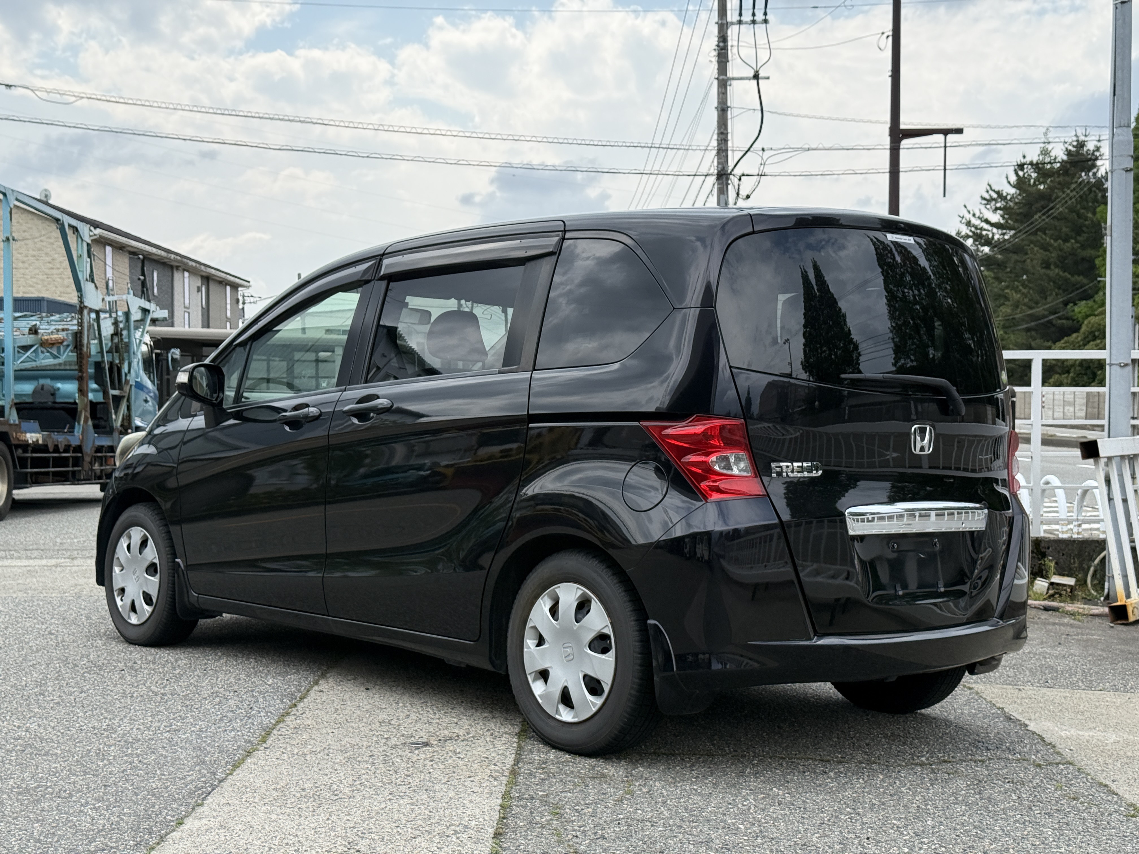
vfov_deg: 30.3
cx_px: 570
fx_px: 1579
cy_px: 427
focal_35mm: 48
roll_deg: +0.2
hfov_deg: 39.7
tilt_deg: -0.9
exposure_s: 1/4329
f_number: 1.78
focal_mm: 6.76
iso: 100
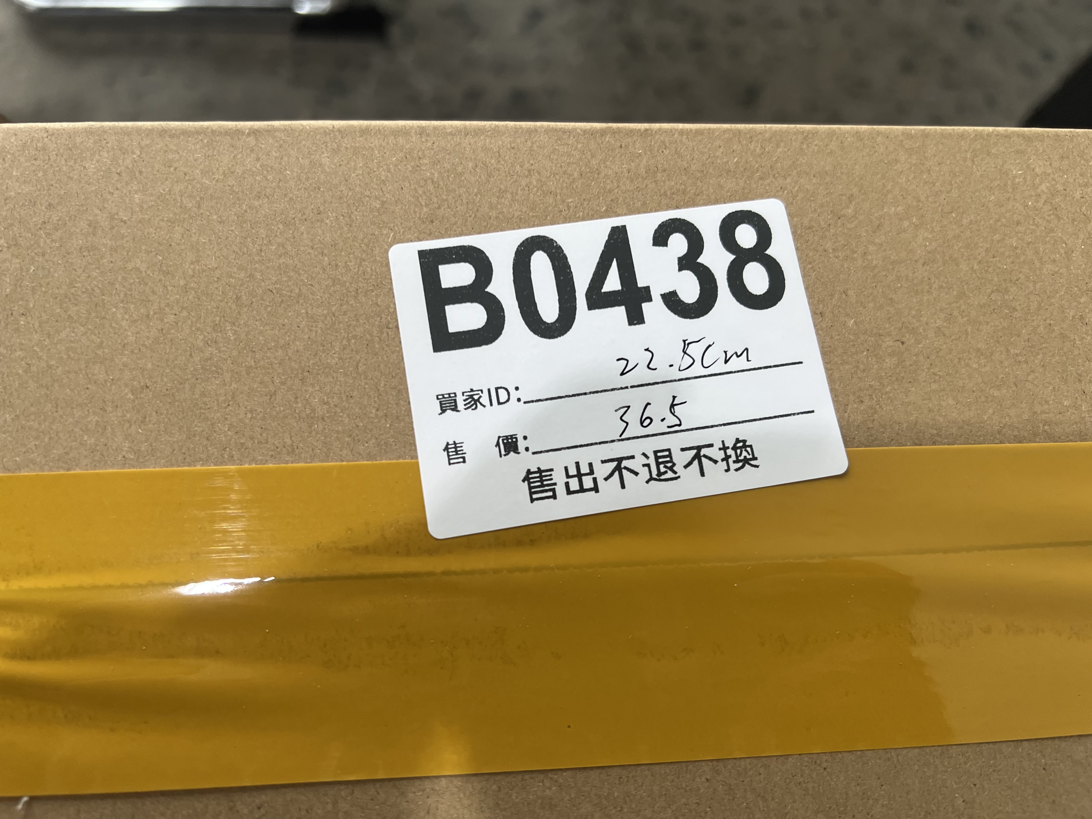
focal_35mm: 26
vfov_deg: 53.1
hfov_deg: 67.3
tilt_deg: -79.3
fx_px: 820
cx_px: 546
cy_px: 410
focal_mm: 5.7
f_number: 1.5
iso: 100
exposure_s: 1/100
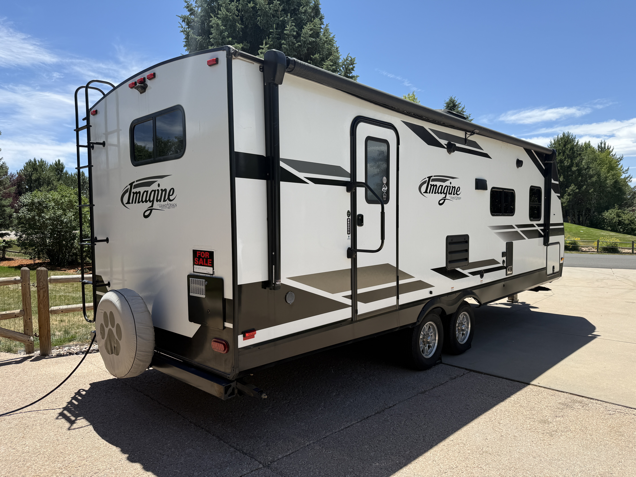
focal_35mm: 24
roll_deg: +1.2
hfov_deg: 71.6
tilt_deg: -1.9
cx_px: 318
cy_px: 238
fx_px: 441
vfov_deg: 56.8
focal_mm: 6.76
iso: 80
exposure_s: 1/3584
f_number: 1.78
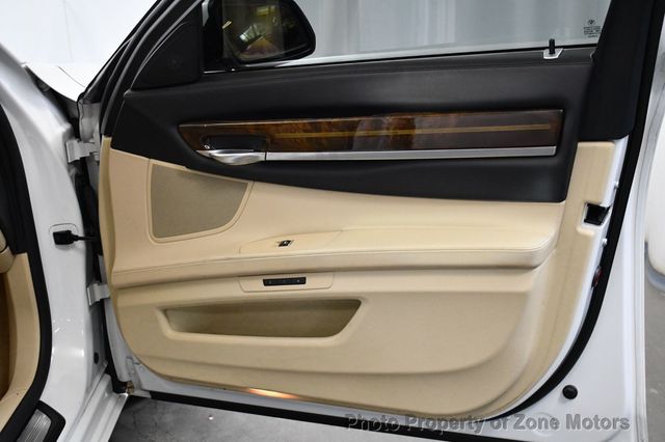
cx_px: 332
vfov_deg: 29.2
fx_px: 849
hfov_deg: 42.8
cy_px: 221
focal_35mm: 46
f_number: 4.2
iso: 2500
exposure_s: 1/125
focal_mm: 31
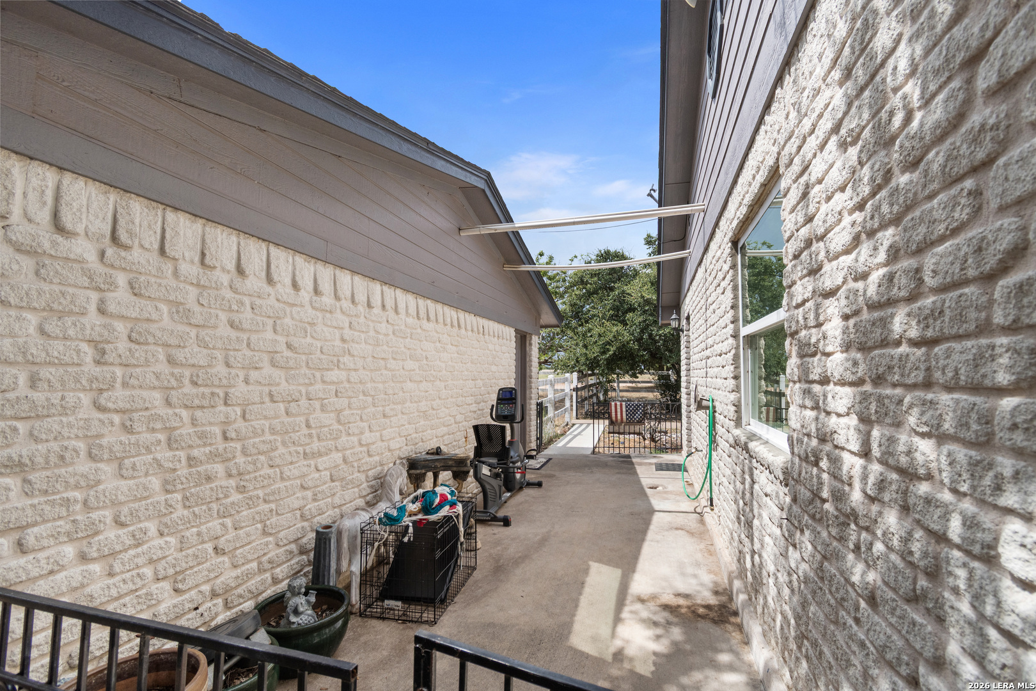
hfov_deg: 100.4
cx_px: 518
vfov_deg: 77.3
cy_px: 346
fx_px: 432
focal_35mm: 15
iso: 100
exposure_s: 1/500
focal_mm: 10
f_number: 5
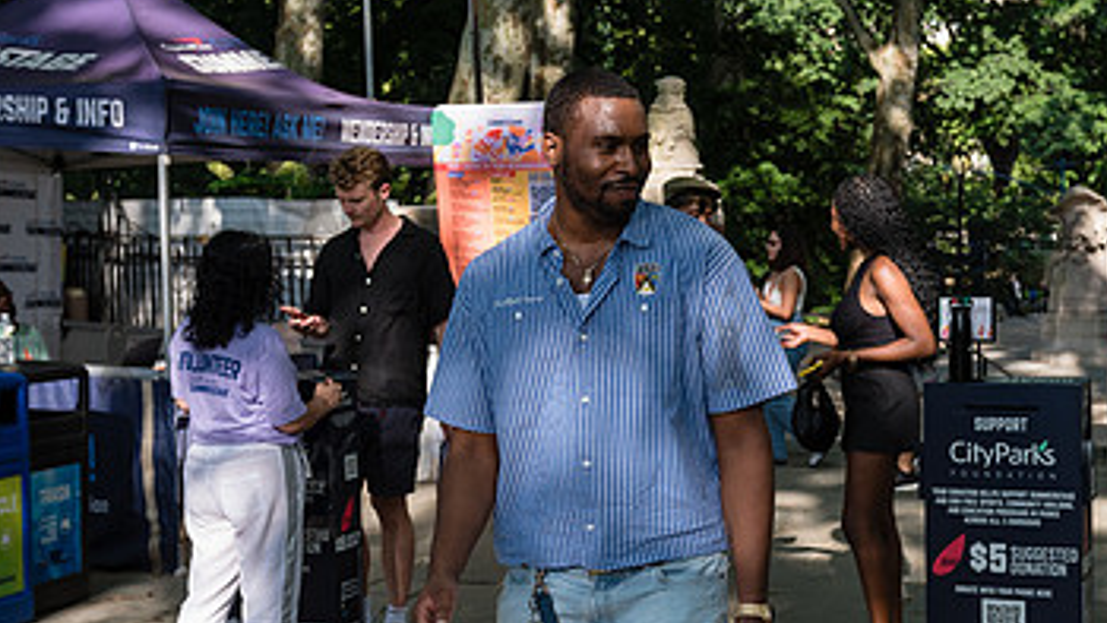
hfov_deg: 35.8
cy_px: 336
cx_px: 705
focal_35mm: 58
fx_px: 1703
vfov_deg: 20.7
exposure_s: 1/800
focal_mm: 32
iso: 320
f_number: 4
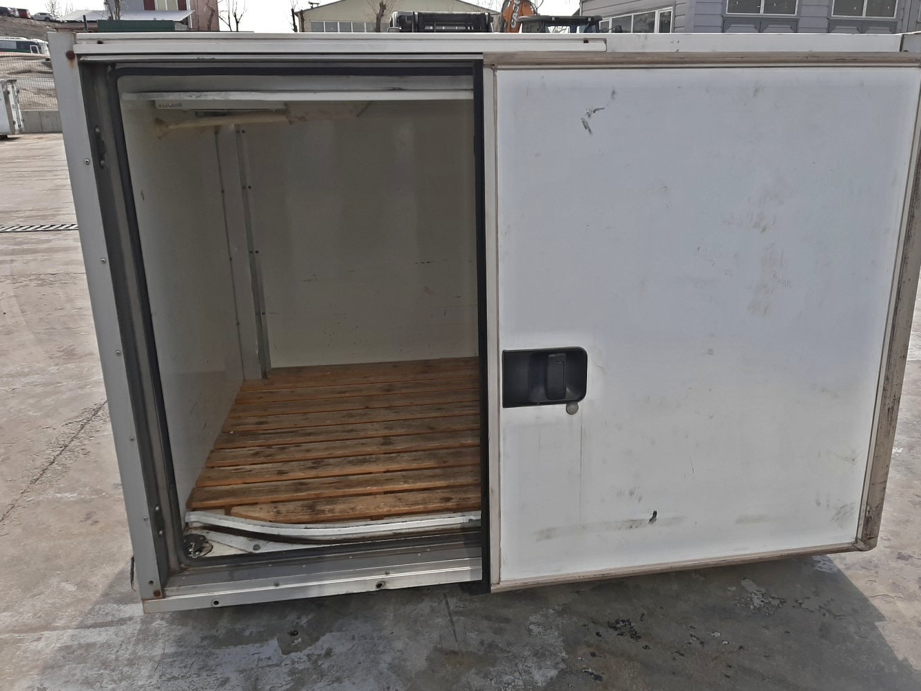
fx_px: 745
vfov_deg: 49.8
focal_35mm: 28
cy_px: 350
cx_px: 486
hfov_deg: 63.4
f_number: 1.7
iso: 40
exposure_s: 1/1692
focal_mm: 3.93
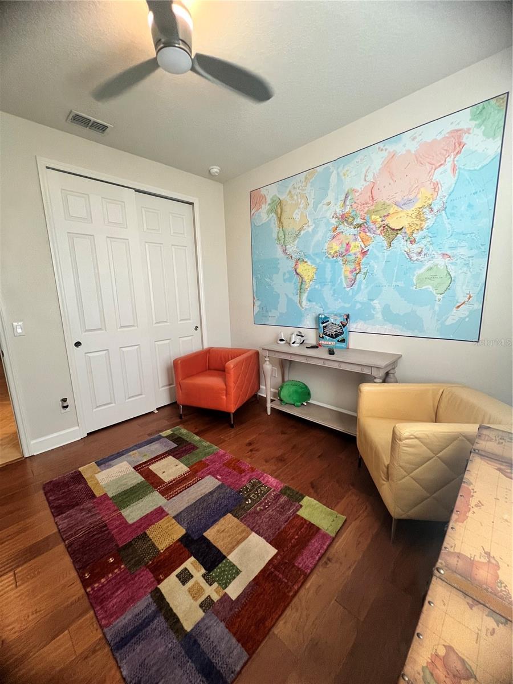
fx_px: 257
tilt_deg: -9.8
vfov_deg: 106.2
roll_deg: +2.8
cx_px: 256
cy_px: 342
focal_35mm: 13
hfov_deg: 89.9
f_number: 1.8
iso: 200
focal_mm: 1.57
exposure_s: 1/60
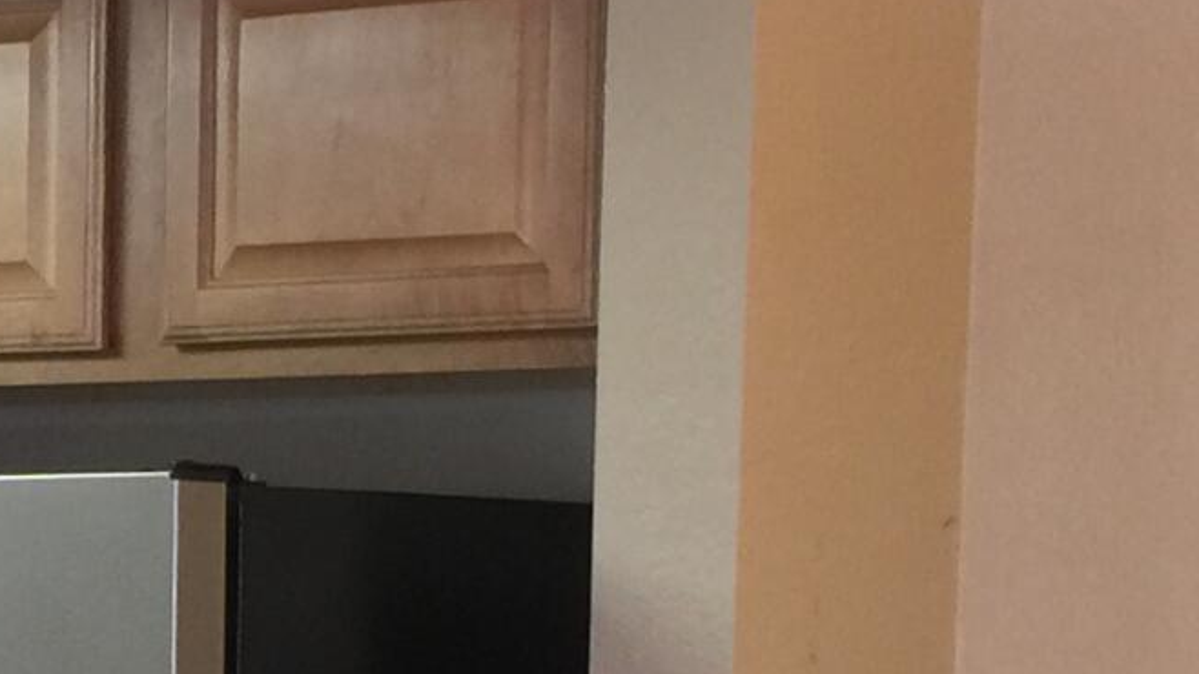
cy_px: 1093
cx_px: -266
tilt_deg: -4.6
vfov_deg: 8.2
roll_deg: -1.0
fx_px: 4578
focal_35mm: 144
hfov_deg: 14.4
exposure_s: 1/15
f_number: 2.2
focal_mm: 4.15
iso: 50
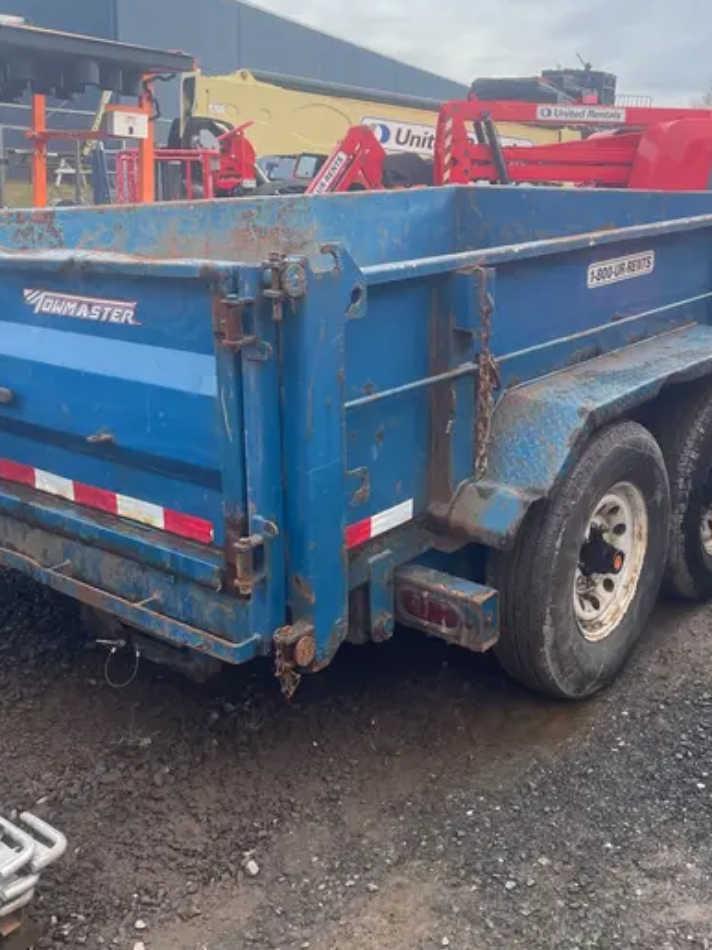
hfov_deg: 38.6
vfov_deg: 49.9
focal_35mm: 37
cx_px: 409
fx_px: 1015
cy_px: 388
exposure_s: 1/764
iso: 32
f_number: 1.6
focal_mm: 4.2
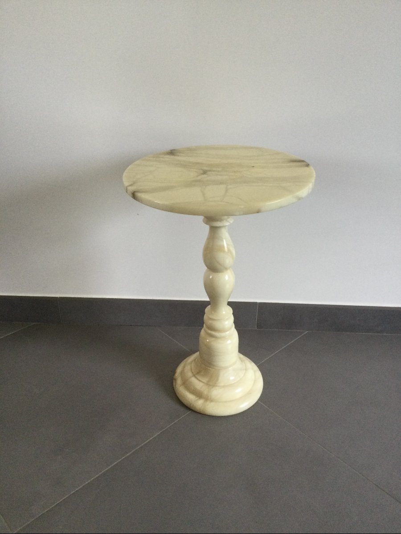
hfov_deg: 45.4
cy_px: 267
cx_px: 200
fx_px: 479
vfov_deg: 58.4
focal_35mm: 31
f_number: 2.4
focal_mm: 3.3
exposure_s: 1/33
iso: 50
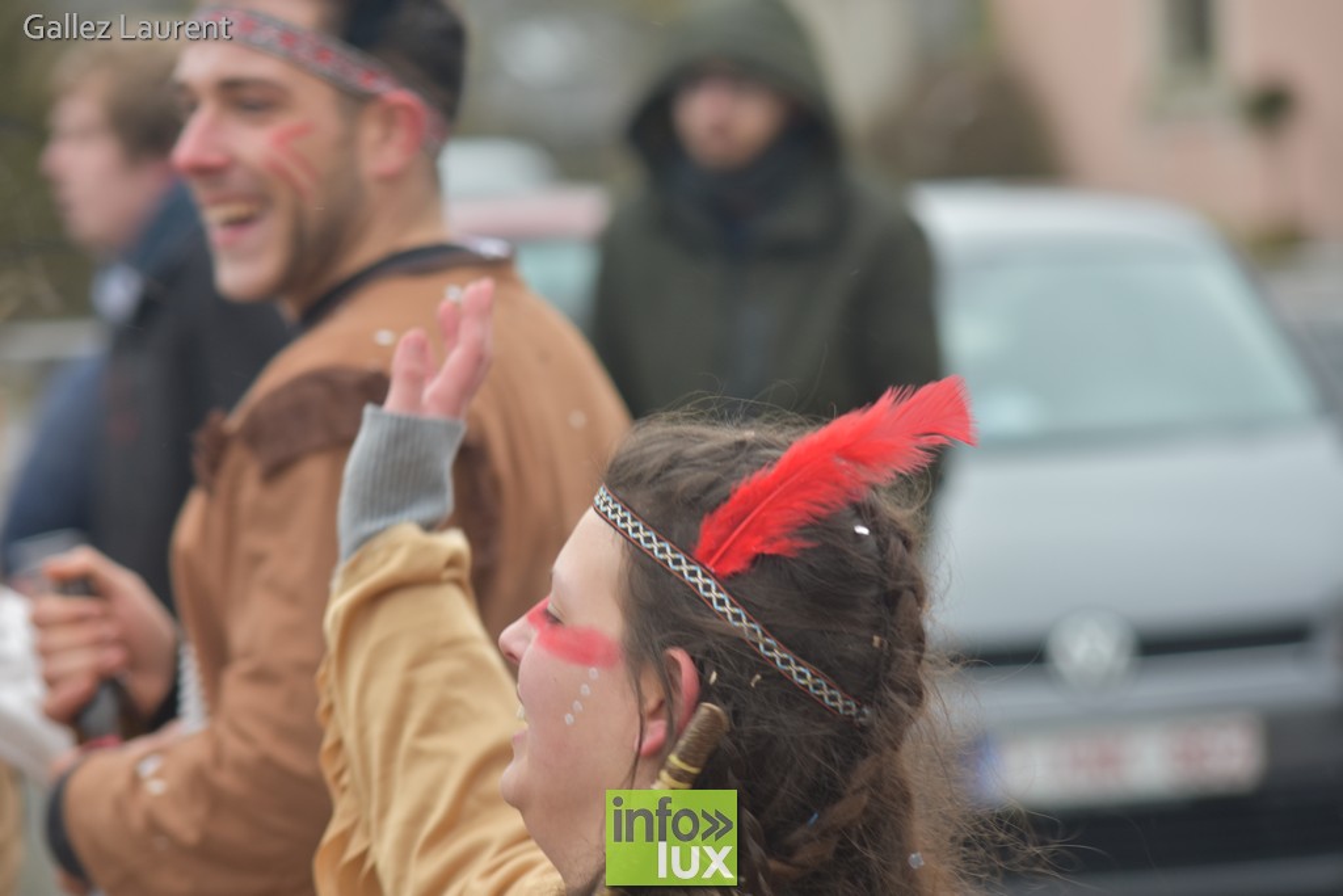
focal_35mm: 168
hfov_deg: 12.2
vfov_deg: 8.2
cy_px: 448
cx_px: 672
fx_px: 6268
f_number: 4
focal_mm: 112
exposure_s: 1/160
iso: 320
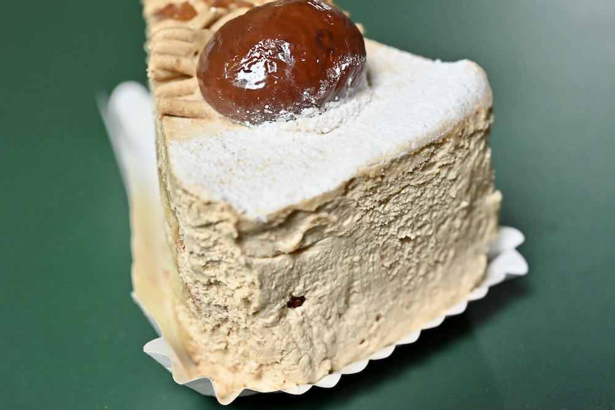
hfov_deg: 33.4
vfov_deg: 22.6
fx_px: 1025
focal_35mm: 60
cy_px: 205
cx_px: 308
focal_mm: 60
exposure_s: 1/250
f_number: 7.1
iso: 6400
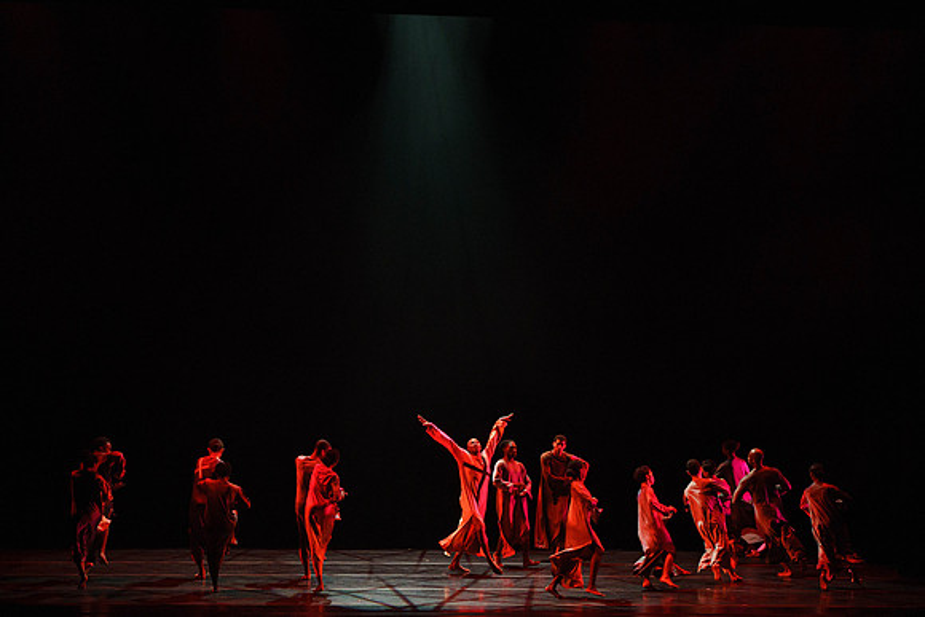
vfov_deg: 12.5
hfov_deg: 18.7
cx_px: 469
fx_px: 2811
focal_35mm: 109
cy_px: 312
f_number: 5.6
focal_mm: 100
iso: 6400
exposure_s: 1/250
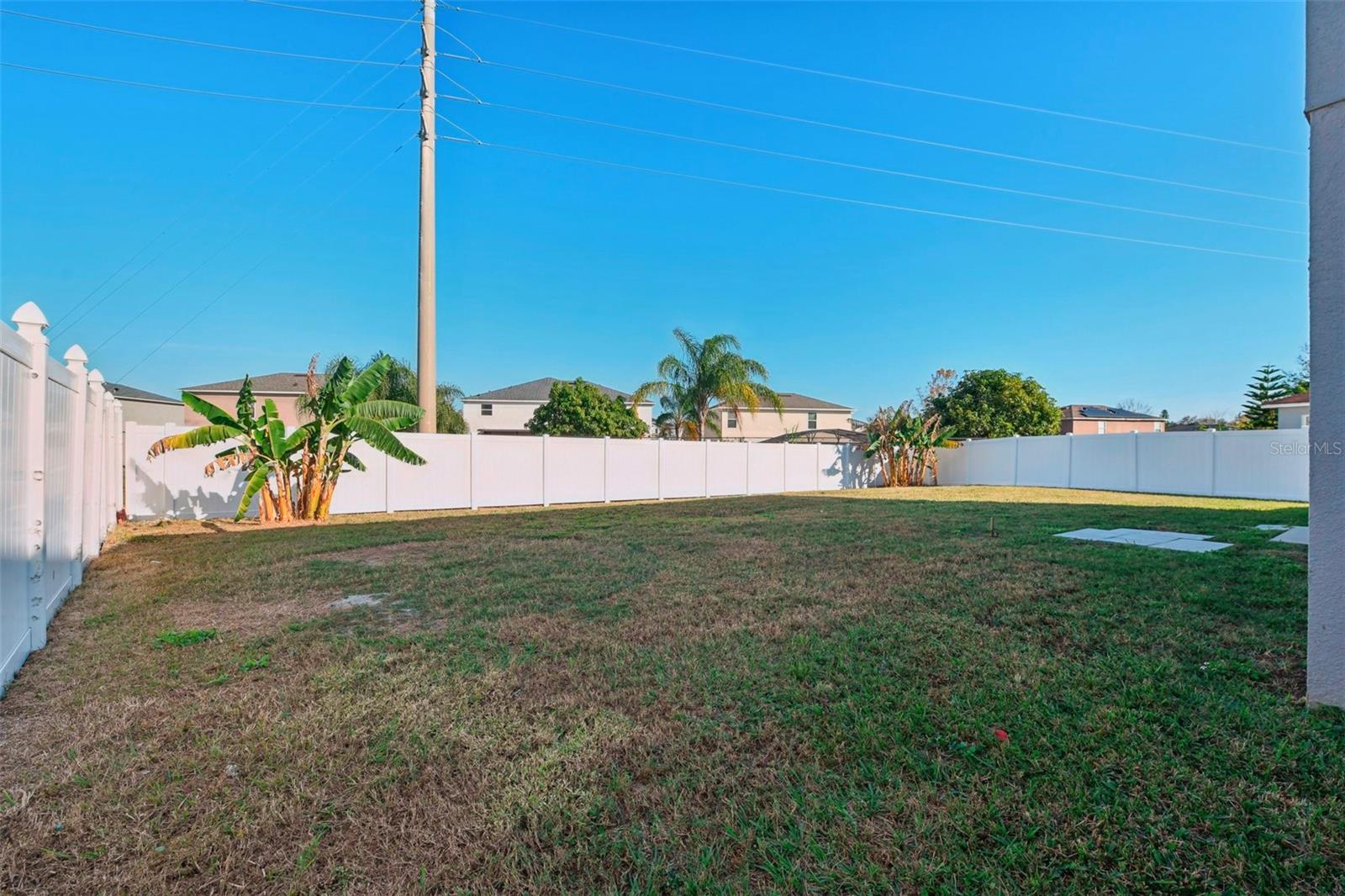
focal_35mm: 14
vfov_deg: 81.2
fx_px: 523
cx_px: 672
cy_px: 448
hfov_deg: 104.3
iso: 400
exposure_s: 1/400
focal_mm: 14
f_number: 8
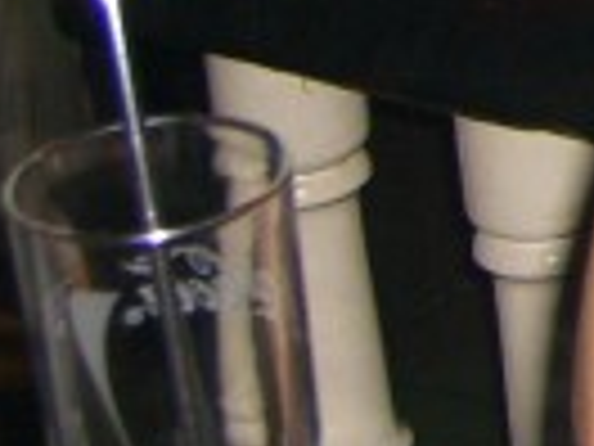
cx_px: 1602
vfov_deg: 6.3
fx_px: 3947
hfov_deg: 7.8
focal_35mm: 230
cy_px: -383
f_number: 2.8
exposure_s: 1/60
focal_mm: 7.9
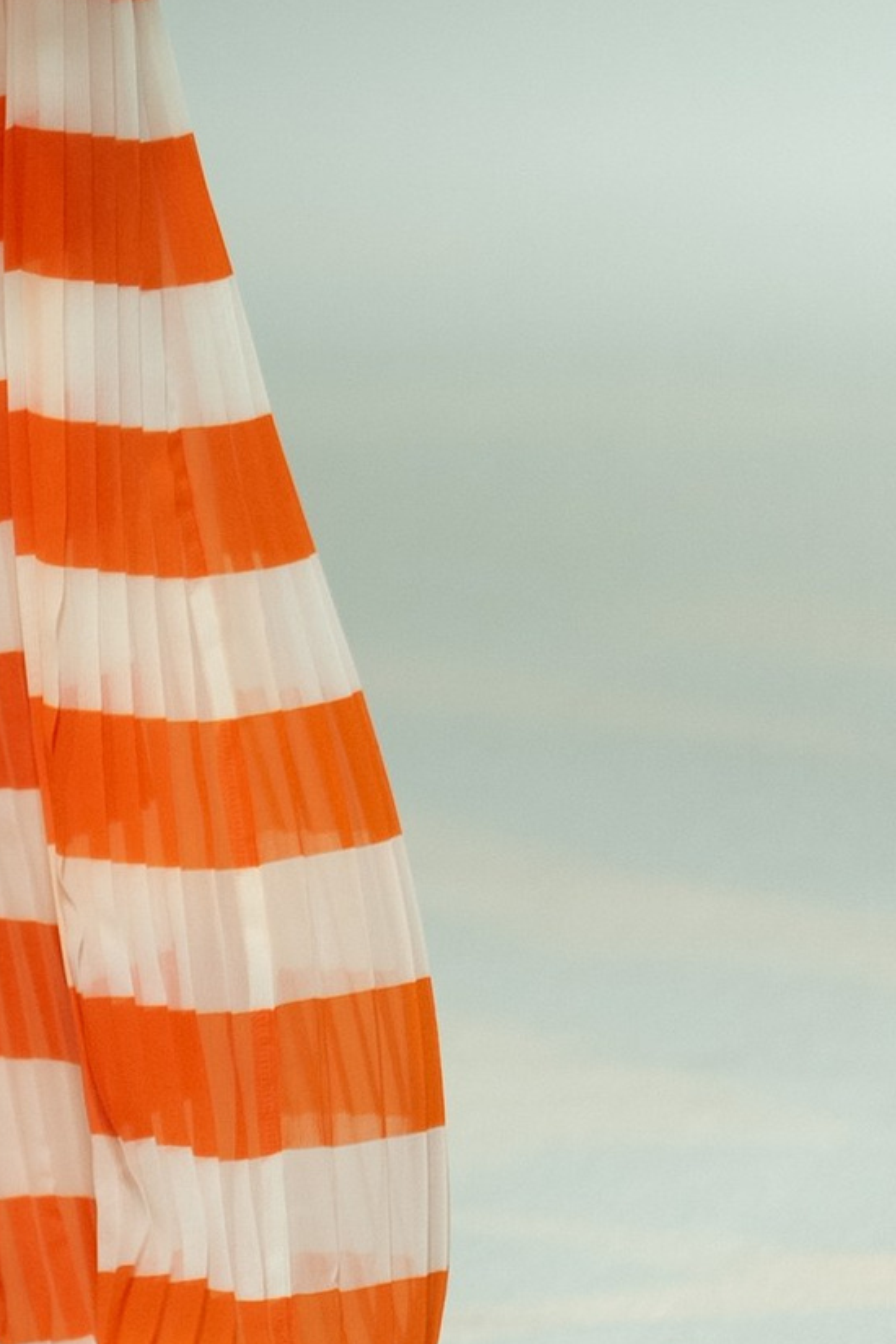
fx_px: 34755
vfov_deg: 2.2
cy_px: -907
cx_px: -916
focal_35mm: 931
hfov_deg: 1.5
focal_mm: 200
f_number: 2.8
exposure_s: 1/400
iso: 200
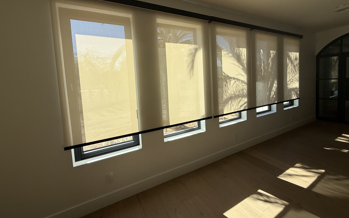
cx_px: 175
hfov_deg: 101.5
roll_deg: +3.5
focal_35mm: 15
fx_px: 143
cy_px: 90
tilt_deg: -3.3
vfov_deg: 74.2
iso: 50
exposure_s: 1/596
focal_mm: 2.22
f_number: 2.2
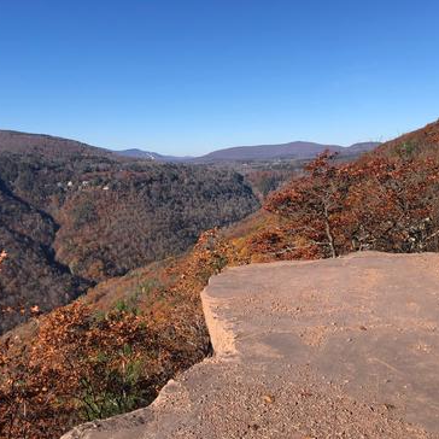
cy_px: 224
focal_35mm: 34
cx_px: 226
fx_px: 488
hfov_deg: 48.4
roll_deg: +0.8
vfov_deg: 48.4
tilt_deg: -2.9
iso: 20
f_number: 1.8
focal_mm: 4
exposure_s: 1/1736
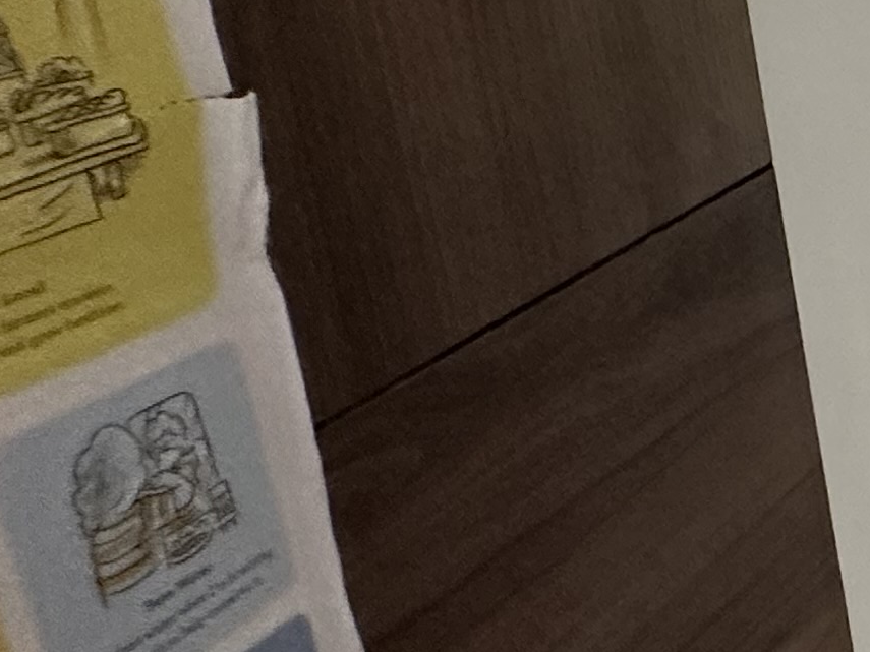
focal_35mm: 66
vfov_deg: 21.8
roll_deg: +0.8
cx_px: 1754
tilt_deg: -13.5
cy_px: 78
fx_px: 1659
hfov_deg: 18.5
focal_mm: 2.22
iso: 250
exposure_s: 1/99
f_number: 2.2
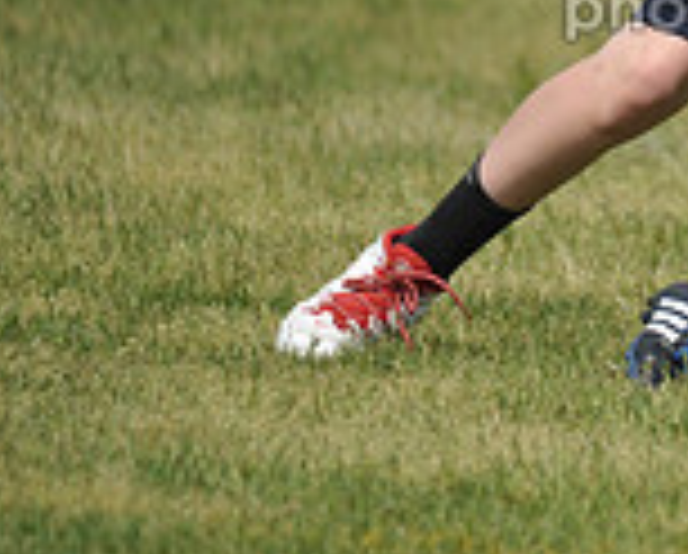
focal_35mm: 1241
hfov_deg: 1.6
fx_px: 25318
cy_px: -158
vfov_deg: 1.3
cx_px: 1021
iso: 640
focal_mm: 350
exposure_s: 1/6400
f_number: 4
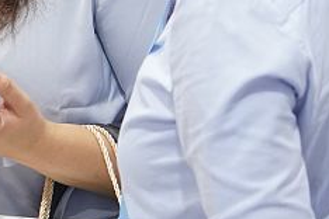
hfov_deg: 4.5
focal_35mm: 456
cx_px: -72
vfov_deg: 3.0
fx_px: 4167
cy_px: -168
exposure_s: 1/160
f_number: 4
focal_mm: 89
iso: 2500
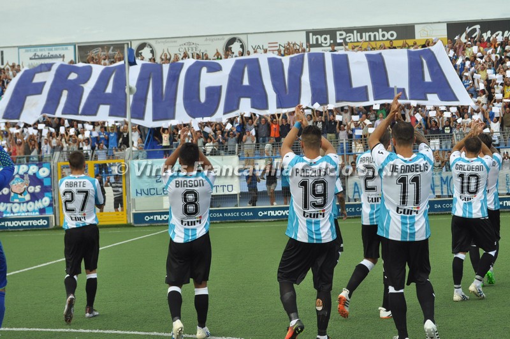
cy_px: 170
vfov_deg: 20.1
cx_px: 255
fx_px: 955
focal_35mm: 68
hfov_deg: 29.9
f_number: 8
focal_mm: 45
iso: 320
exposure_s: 1/400
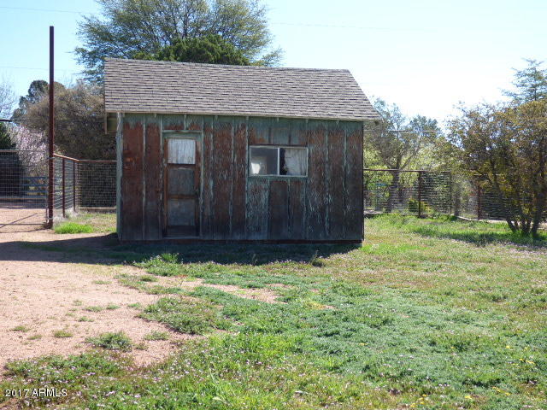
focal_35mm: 45
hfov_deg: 42.1
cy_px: 205
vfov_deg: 32.2
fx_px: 711
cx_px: 274
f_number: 3.7
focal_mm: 7.79
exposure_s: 1/400
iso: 100
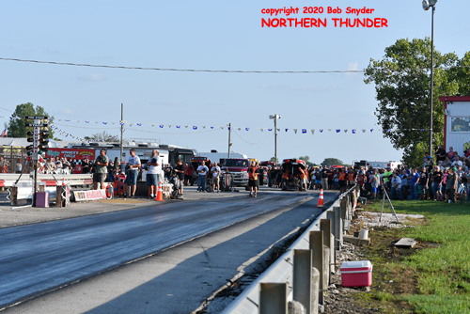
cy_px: 157
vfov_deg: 13.1
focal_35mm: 105
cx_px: 235
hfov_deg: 19.4
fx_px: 1372
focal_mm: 70
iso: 160
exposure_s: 1/1000
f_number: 5.6
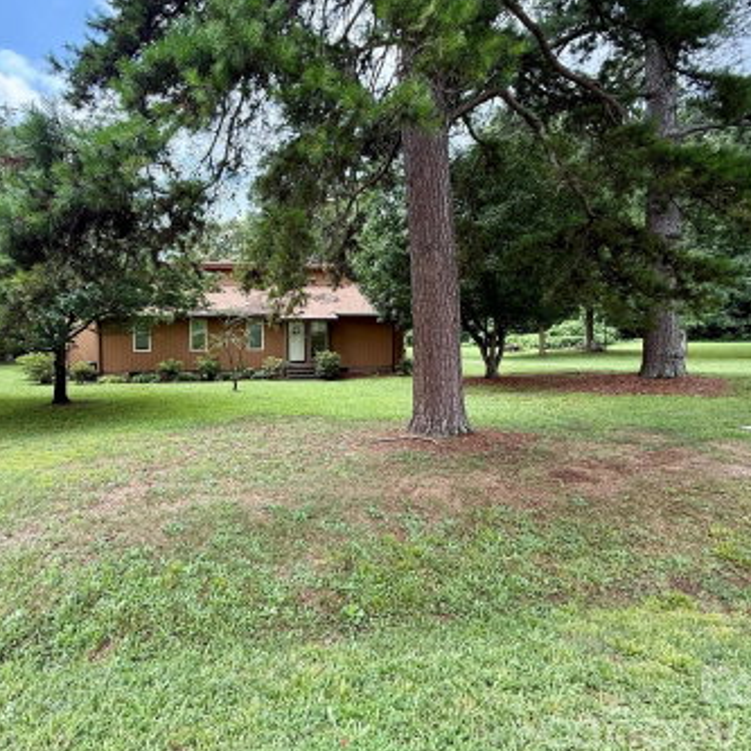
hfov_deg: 76.9
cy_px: 343
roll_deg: +0.0
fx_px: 466
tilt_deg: -2.2
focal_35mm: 19
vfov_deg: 77.5
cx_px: 304
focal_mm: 2.22
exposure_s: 1/353
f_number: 2.2
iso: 64
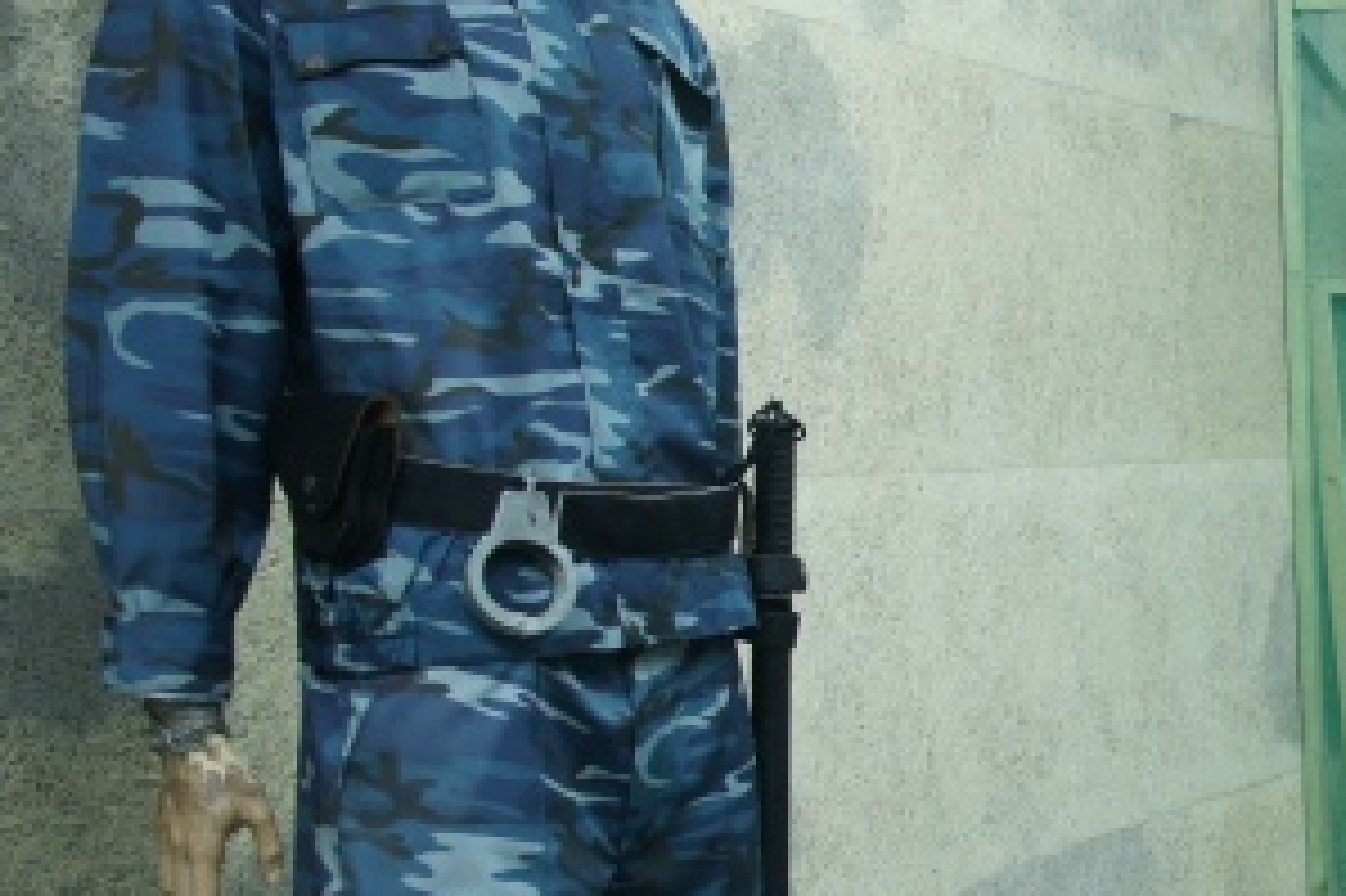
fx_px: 2853
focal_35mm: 76
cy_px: 711
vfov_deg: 17.7
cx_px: 1594
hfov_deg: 24.2
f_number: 3.5
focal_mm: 19
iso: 400
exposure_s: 1/30
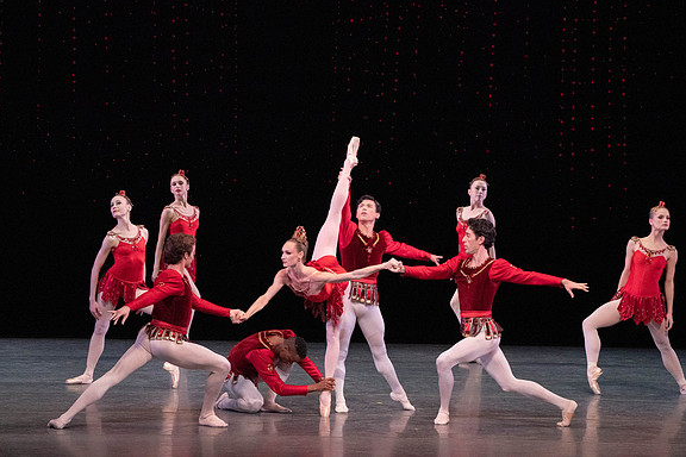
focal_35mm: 261
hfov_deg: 7.9
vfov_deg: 5.3
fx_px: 4973
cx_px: 344
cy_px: 228
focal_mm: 259
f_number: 11
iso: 16000
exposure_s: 1/500
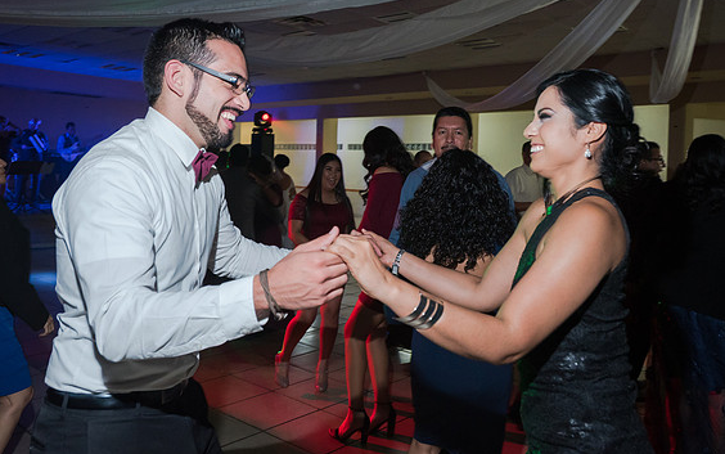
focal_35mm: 32
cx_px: 365
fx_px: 633
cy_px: 173
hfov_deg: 59.6
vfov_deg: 39.2
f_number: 3.5
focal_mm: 24
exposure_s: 1/125
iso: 1600
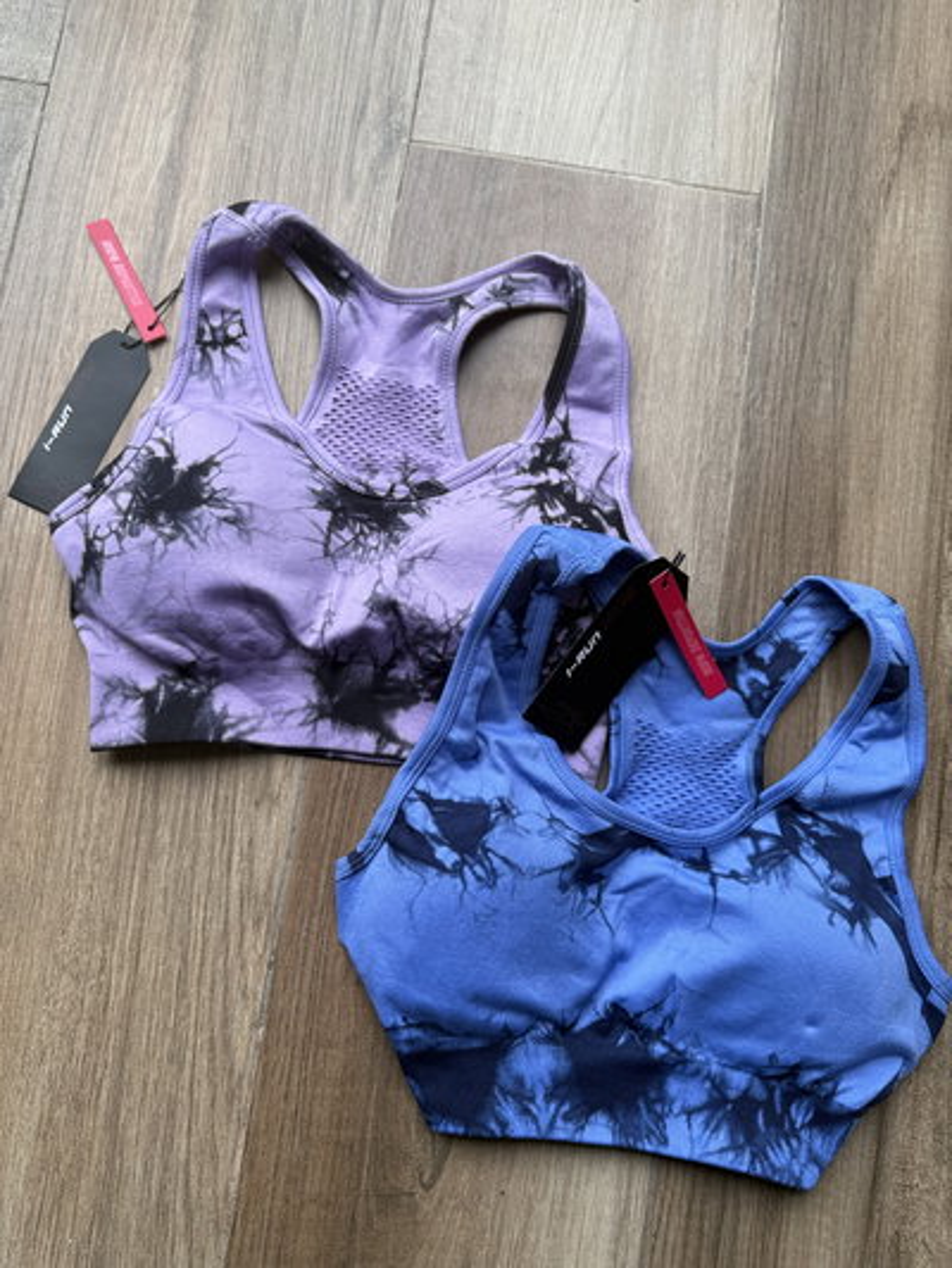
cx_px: 476
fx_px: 880
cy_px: 634
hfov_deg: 56.8
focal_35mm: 24
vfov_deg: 71.6
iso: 50
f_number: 1.78
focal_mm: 6.76
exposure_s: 1/121
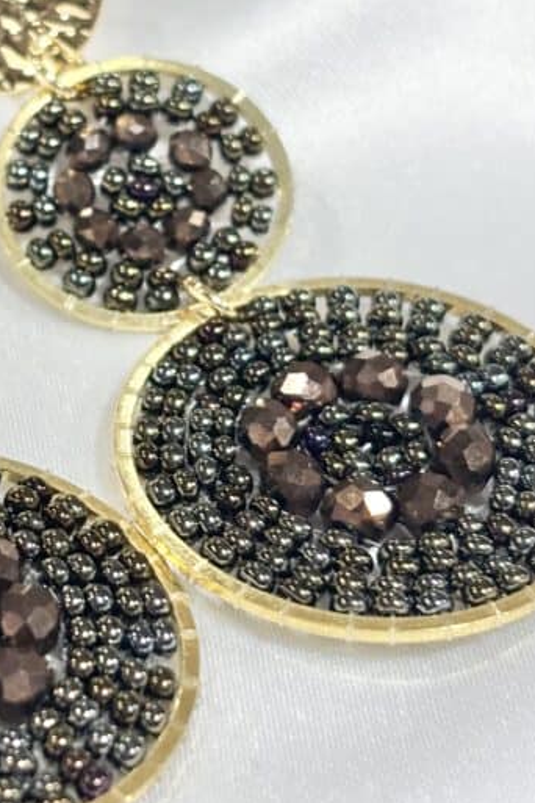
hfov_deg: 12.6
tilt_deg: -30.4
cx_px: 70
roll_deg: +4.8
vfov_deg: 18.9
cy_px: 285
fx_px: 2407
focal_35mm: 108
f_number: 1.6
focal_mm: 5.96
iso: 32
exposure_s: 1/167
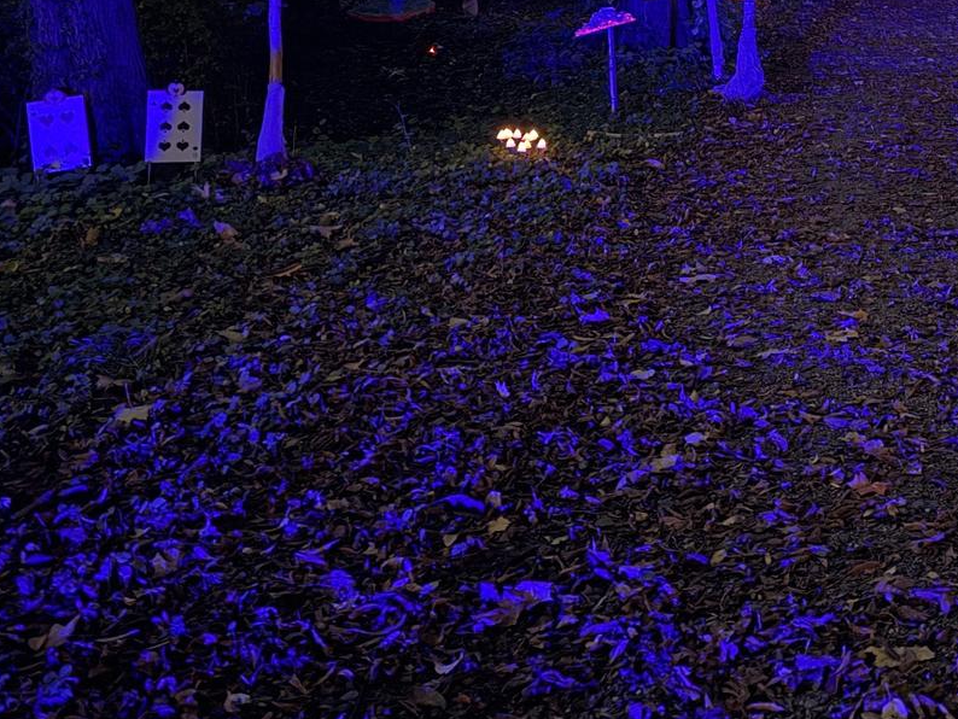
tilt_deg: +0.8
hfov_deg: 31.2
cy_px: -89
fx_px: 1606
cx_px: 918
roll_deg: -0.4
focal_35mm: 58
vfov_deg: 23.5
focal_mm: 6.93
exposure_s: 1/14
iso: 2500
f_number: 1.48
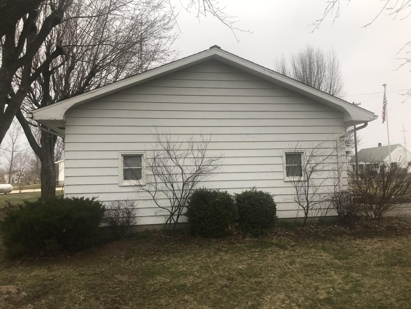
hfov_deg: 63.4
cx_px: 206
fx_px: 332
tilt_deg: +4.7
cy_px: 154
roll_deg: +1.9
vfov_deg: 49.7
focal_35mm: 28
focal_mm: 3.99
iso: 20
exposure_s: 1/643
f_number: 1.8
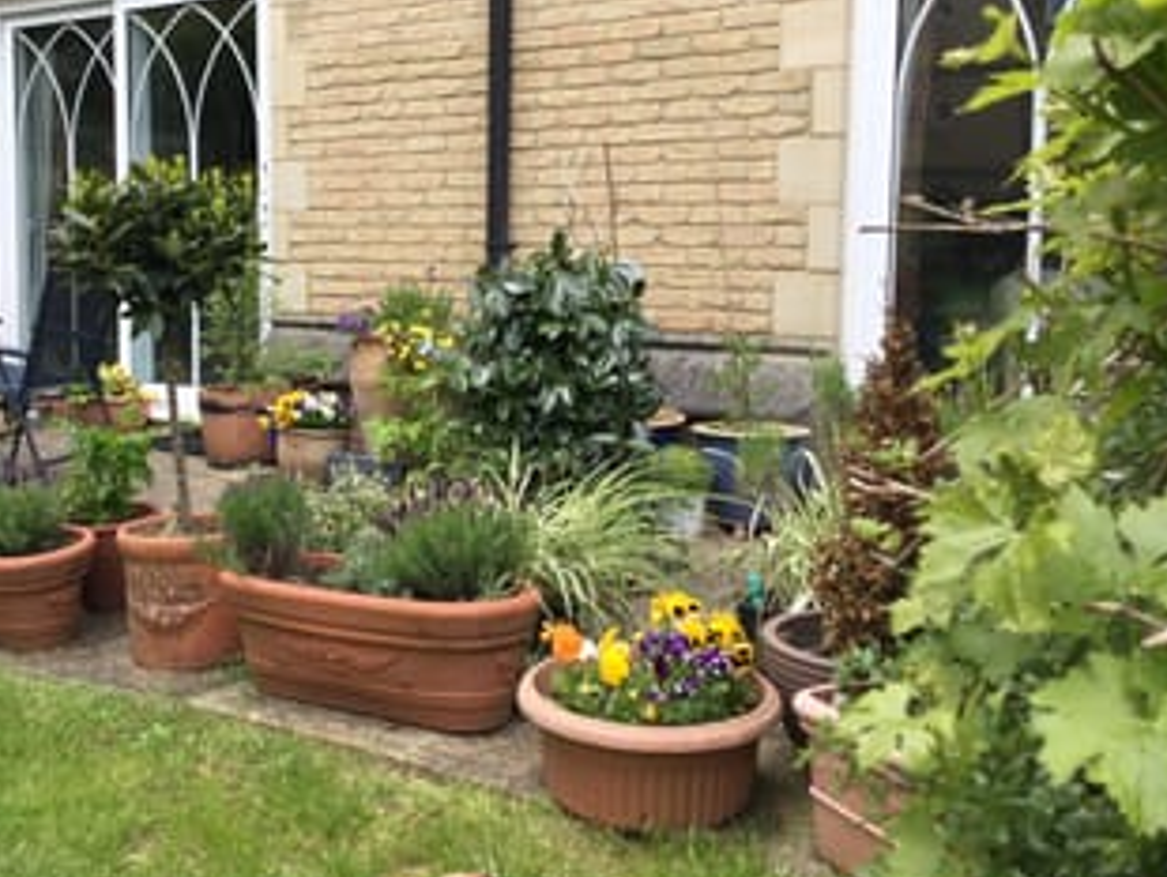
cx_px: 448
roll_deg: -1.0
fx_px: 1350
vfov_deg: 35.9
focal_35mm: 40
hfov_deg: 46.4
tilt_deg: -6.5
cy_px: 354
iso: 25
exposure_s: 1/189
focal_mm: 3.3
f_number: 2.4
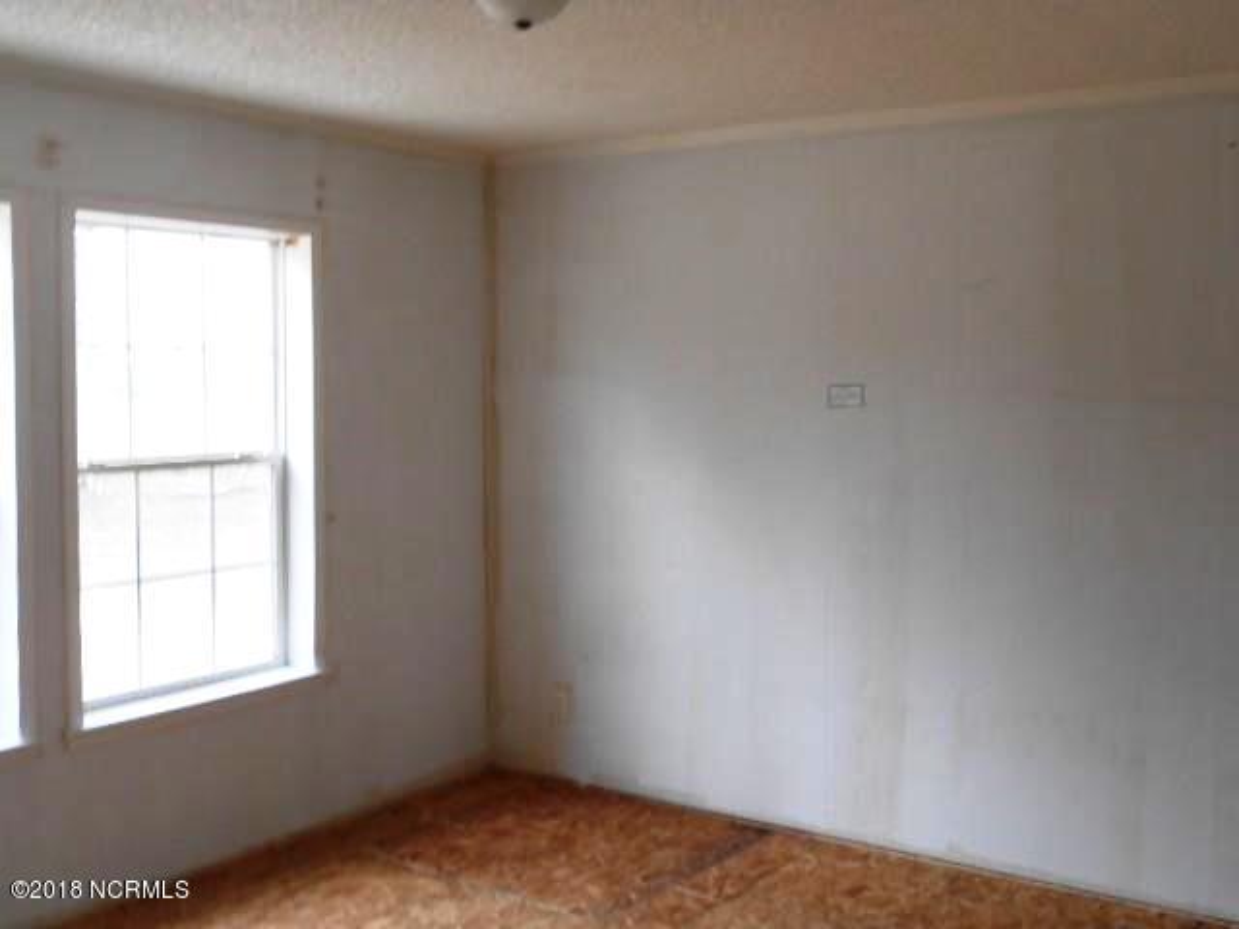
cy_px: 464
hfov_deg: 49.0
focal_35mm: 38
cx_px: 620
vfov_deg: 37.7
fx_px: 1360
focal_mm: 6.8
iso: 100
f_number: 4.2
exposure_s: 1/30
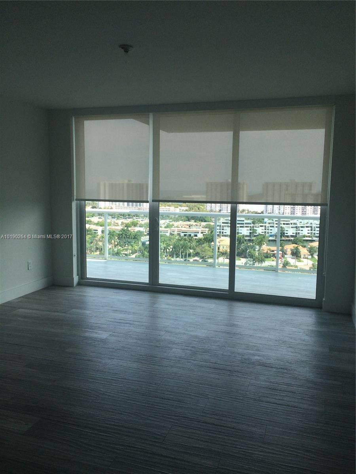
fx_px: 398
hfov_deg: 48.2
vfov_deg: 61.7
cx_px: 178
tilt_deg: -5.8
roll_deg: +0.7
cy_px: 237
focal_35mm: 29
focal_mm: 4.15
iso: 32
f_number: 2.2
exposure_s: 1/720
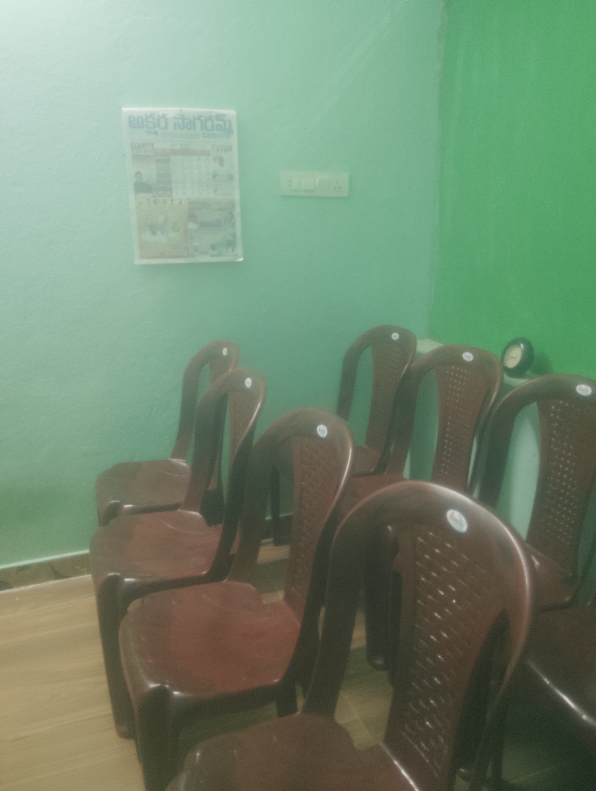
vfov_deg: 61.6
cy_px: 396
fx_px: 664
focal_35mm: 29
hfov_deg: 48.3
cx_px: 298
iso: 656
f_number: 1.8
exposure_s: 1/25
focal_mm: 4.25
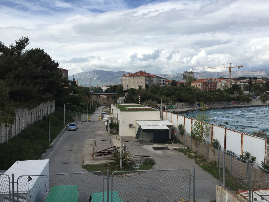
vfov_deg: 48.2
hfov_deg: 61.7
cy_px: 101
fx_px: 225
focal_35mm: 29
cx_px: 134
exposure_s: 1/2198
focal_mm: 4.15
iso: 32
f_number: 2.2
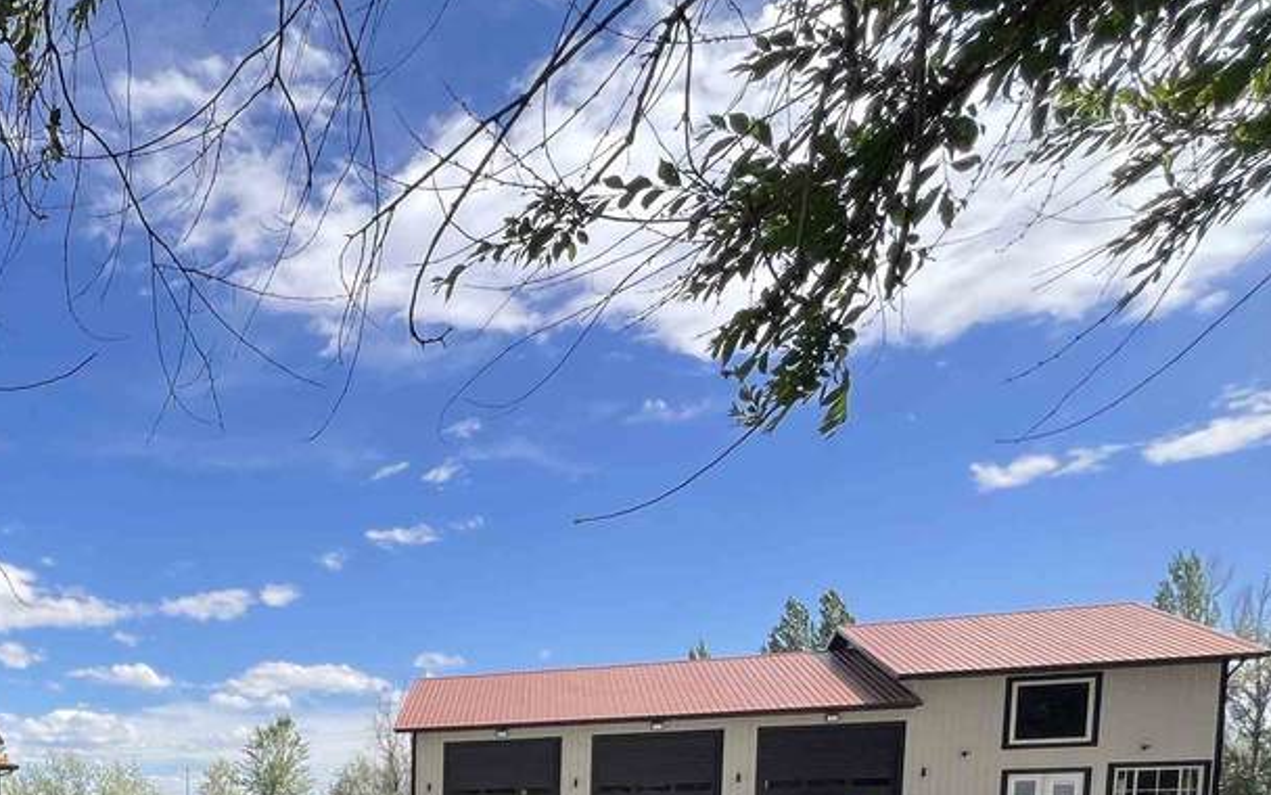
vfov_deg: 35.5
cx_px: 8
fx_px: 1005
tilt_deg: -5.3
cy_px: 914
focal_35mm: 29
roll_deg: +1.4
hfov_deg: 52.0
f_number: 1.8
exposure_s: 1/1357
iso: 32
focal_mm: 1.57
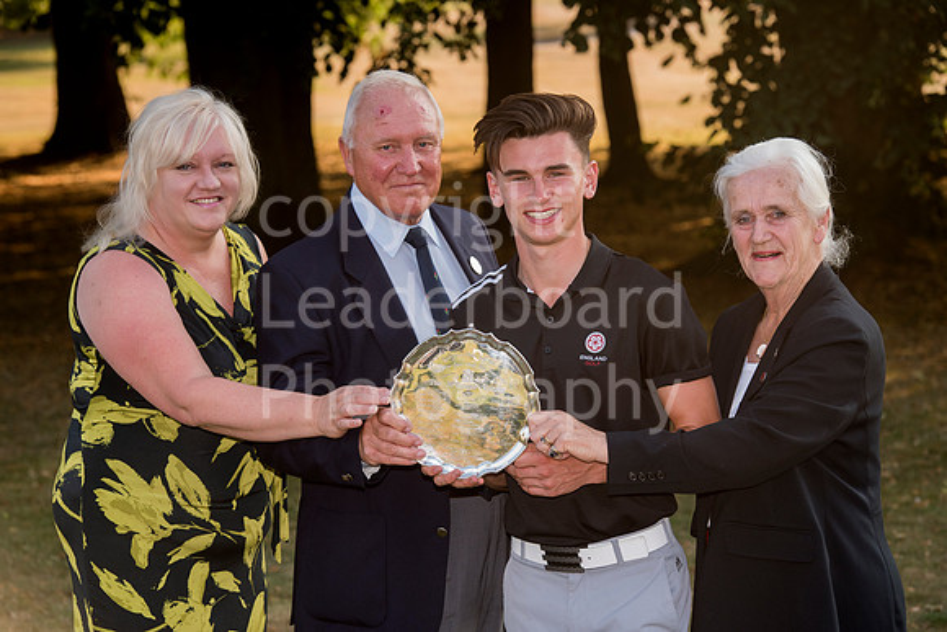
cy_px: 316
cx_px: 474
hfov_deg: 16.8
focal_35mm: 122
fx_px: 3210
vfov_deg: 11.2
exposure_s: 1/250
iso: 200
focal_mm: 122
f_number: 6.3
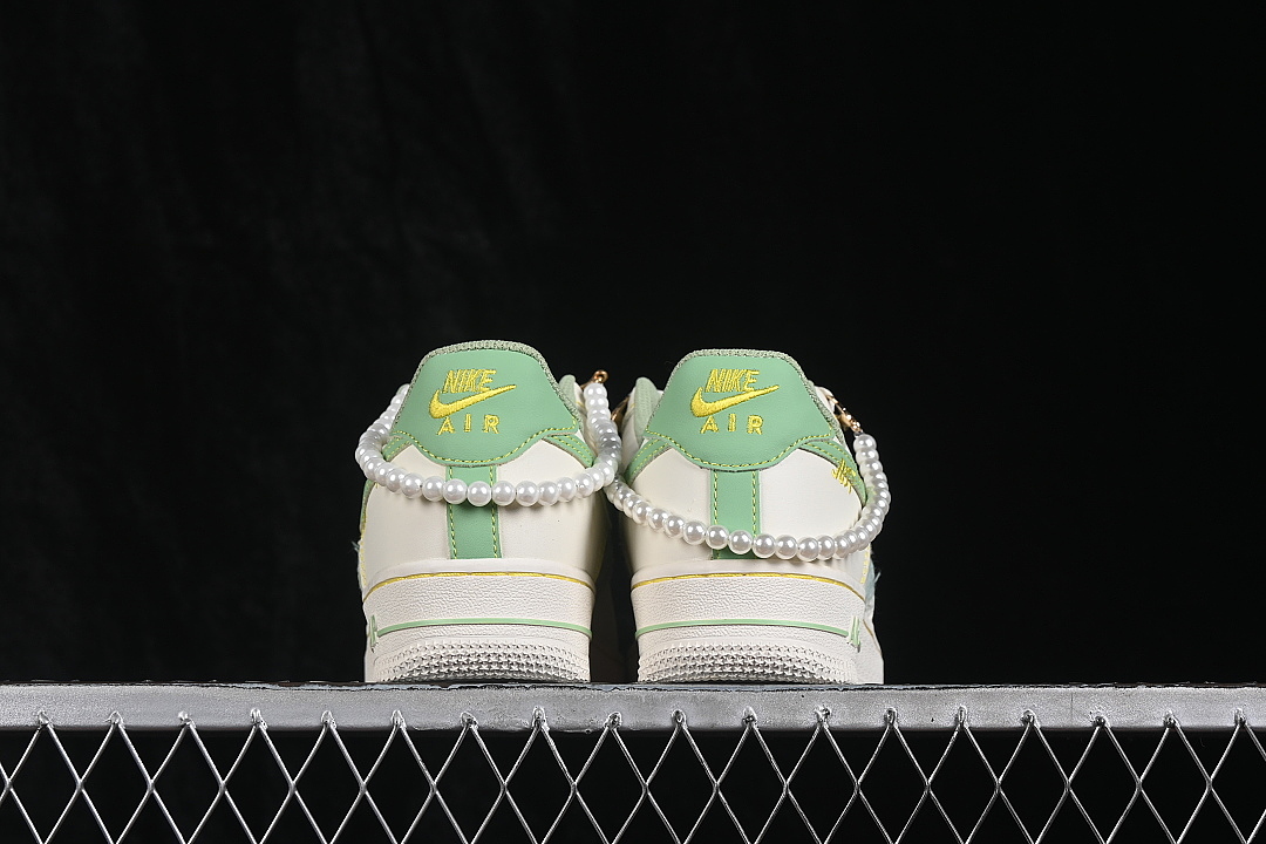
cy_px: 422
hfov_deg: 27.0
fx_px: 2637
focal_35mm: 75
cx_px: 633
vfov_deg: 18.2
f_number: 8
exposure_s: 1/80
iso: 160
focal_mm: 50
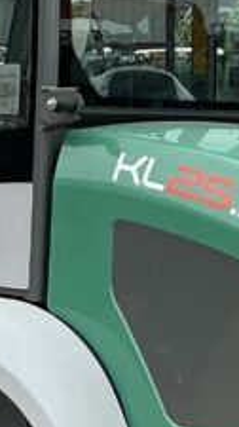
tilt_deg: -2.4
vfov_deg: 15.4
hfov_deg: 8.7
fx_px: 1571
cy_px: 323
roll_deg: +0.1
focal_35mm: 139
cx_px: 42
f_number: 1.8
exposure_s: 1/529
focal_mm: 3
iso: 25
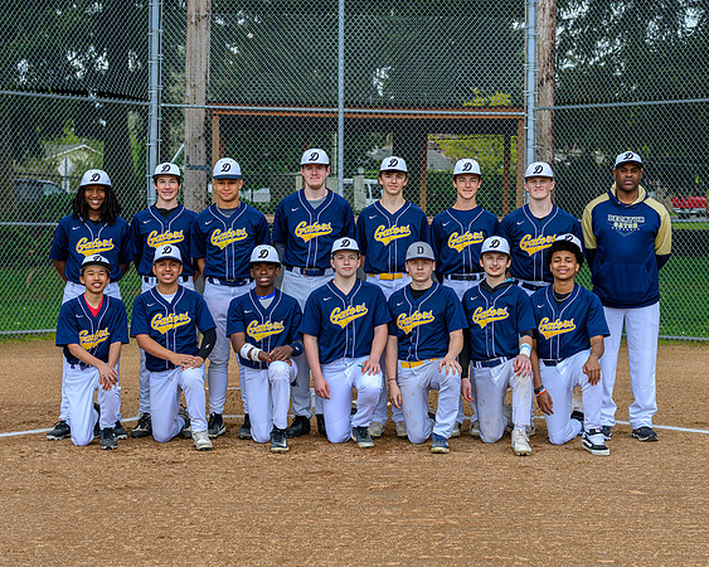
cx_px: 399
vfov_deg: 20.0
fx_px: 1606
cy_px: 290
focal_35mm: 77
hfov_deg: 24.9
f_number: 4
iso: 100
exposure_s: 1/320
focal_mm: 50
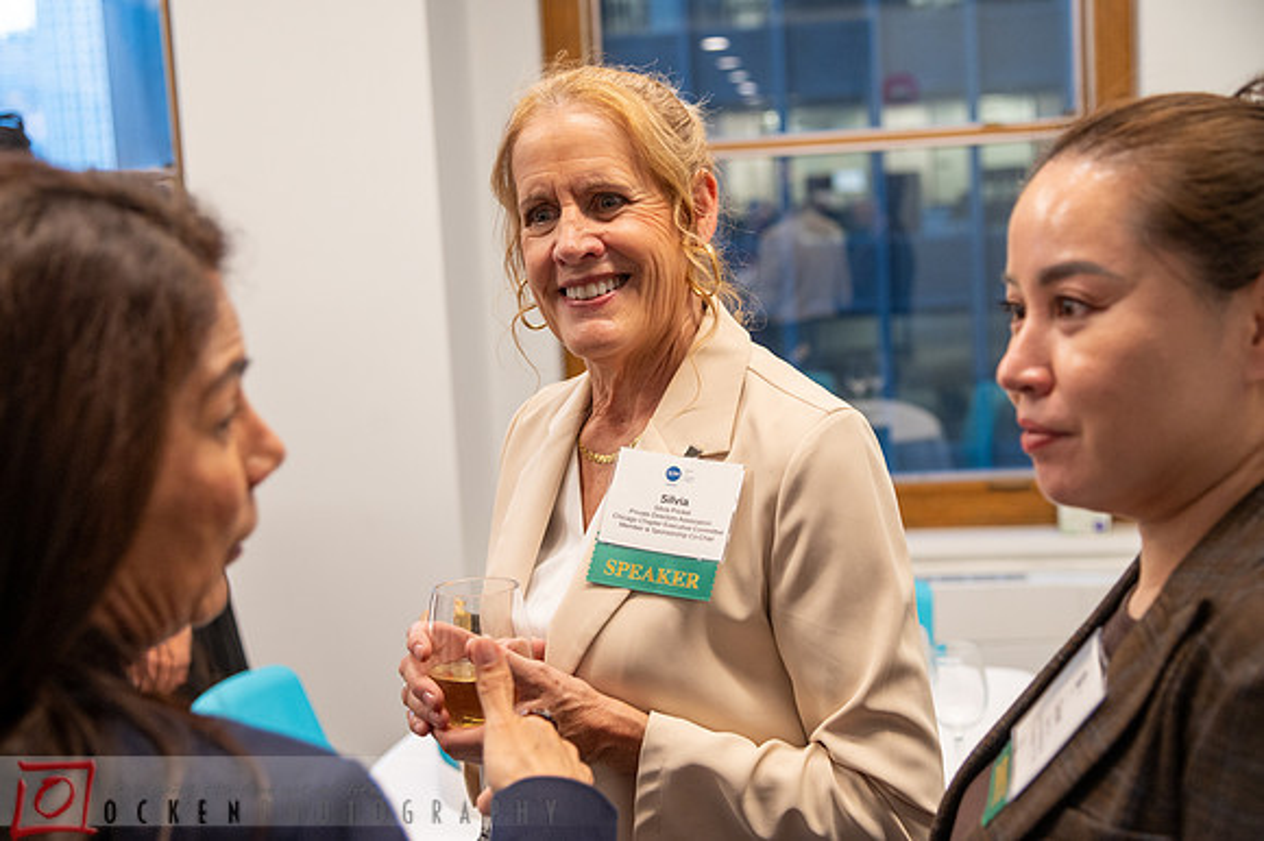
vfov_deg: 27.0
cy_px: 420
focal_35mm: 50
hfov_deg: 39.6
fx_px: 1754
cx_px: 632
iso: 1600
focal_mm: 50
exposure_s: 1/125
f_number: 4
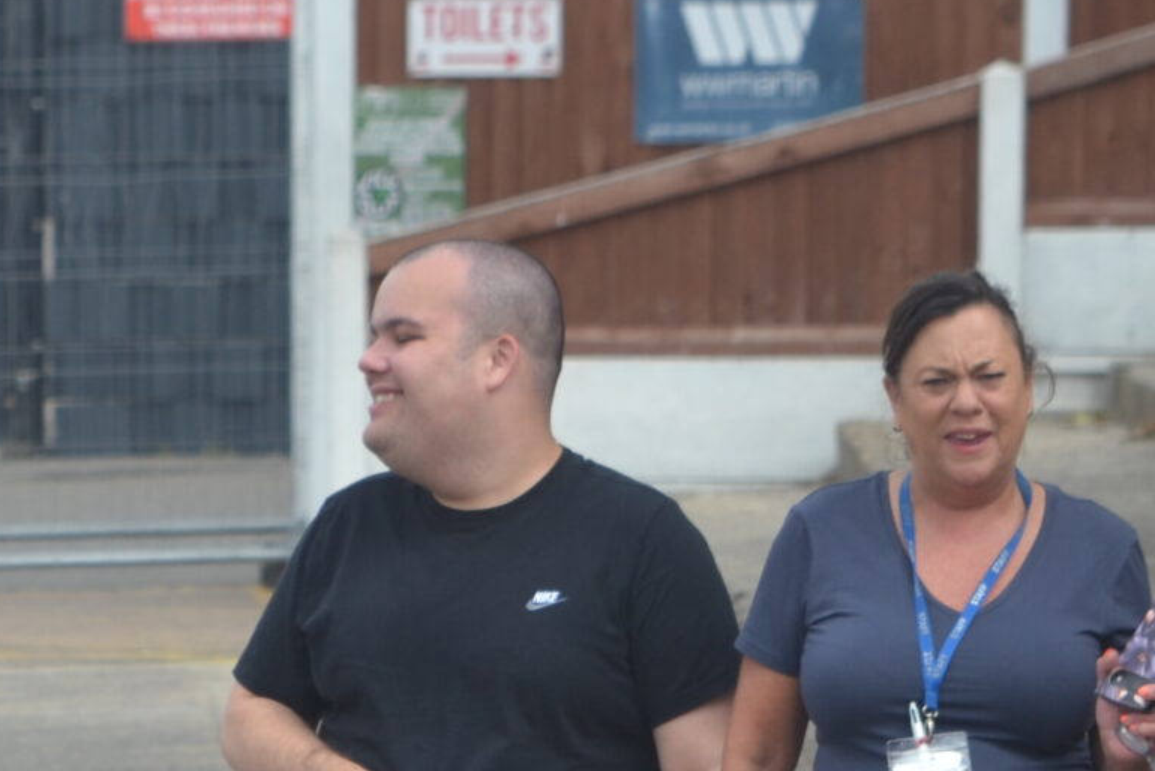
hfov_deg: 3.2
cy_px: 1115
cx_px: -129
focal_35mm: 648
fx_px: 20797
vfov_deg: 2.1
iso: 100
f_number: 8
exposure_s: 1/200
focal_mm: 130
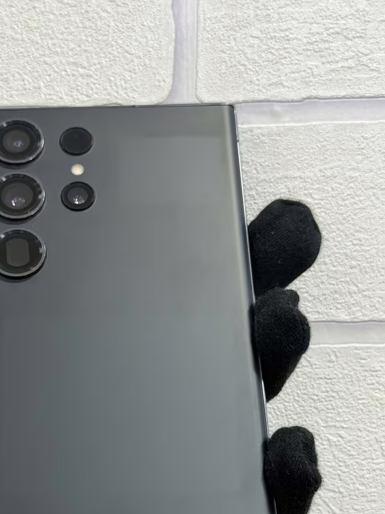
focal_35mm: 73
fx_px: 1083
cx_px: 116
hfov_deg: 20.1
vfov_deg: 26.4
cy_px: 363
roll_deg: +0.9
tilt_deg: +1.9
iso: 80
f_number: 1.78
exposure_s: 1/50
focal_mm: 6.76
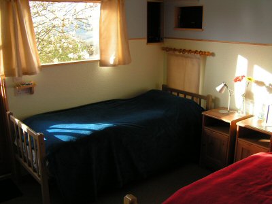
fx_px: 299
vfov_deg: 37.7
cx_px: 136
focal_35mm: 38
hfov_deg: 49.0
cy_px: 102
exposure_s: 1/50
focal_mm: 6.3
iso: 50
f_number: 4.5
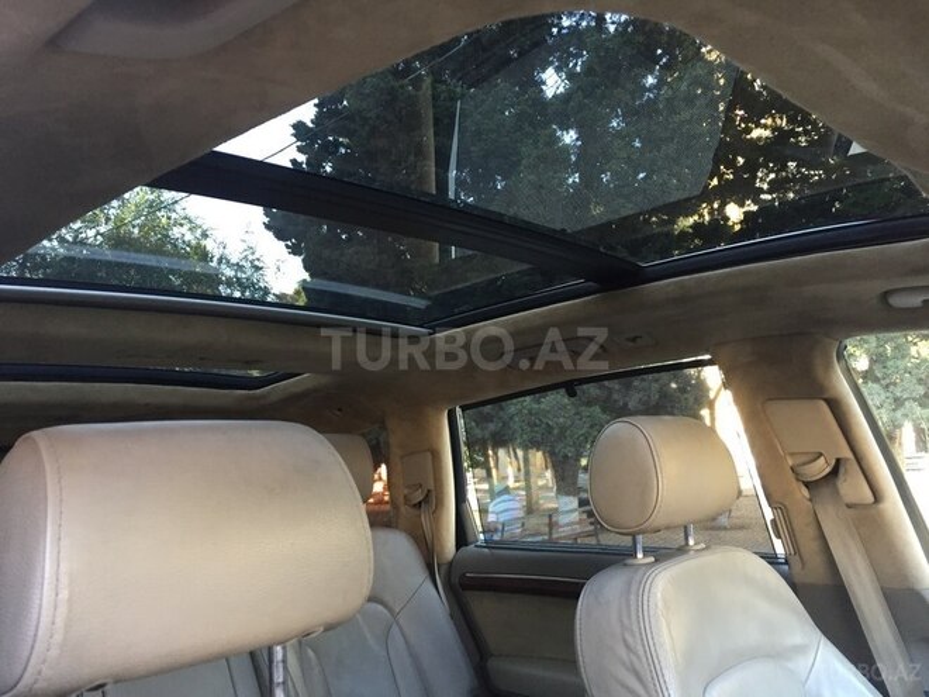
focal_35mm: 29
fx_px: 778
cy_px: 348
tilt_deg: +7.8
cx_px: 464
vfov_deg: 48.2
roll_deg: +3.7
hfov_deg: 61.7
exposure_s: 1/33
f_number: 2.2
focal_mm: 4.15
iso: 80
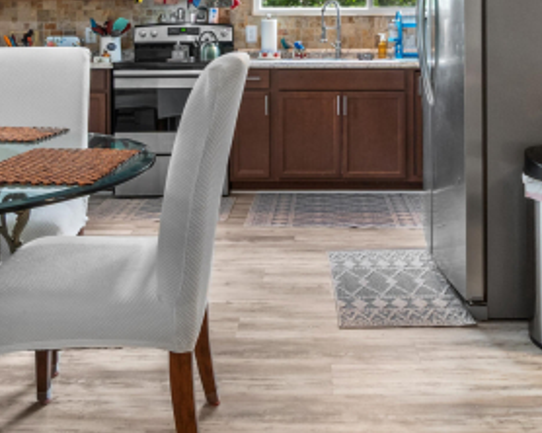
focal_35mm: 38
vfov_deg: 36.4
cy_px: 33
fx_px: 609
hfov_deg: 47.9
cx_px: 303
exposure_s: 1/6
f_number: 8
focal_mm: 10
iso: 400
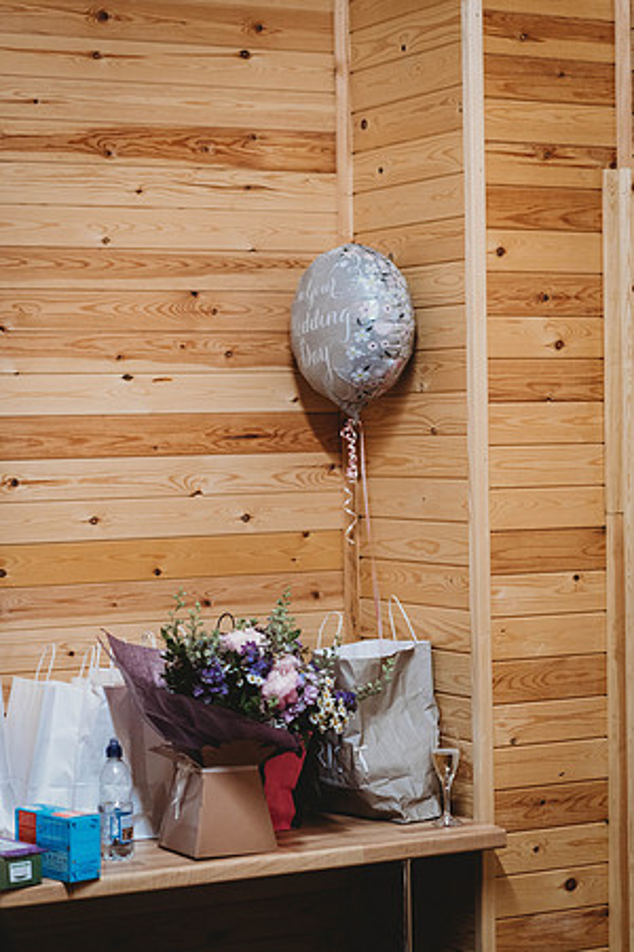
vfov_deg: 23.9
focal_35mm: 85
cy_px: 476
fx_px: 2245
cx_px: 317
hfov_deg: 16.1
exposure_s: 1/200
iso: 1600
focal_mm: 85
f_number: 1.8
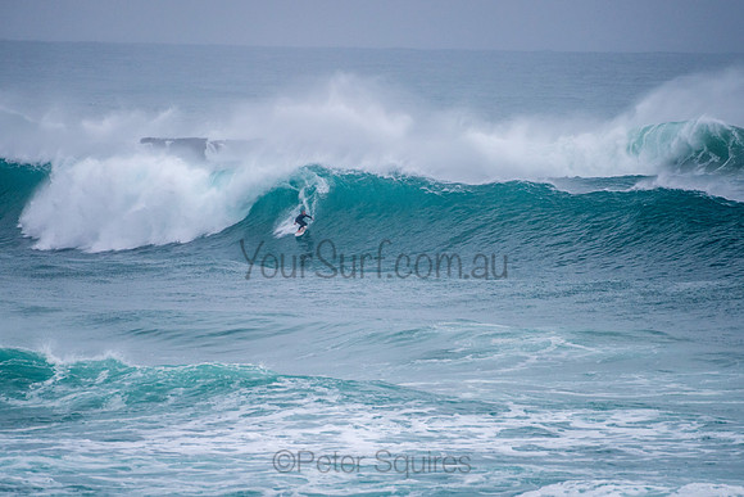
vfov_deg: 2.2
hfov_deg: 3.4
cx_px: 357
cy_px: 230
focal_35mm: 613
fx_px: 12675
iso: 560
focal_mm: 500
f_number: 5.6
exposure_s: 1/1250
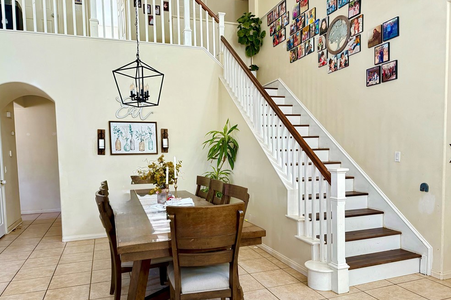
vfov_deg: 49.4
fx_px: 326
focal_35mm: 26
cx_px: 220
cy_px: 173
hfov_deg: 69.4
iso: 500
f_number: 1.78
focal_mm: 6.76
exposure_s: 1/60
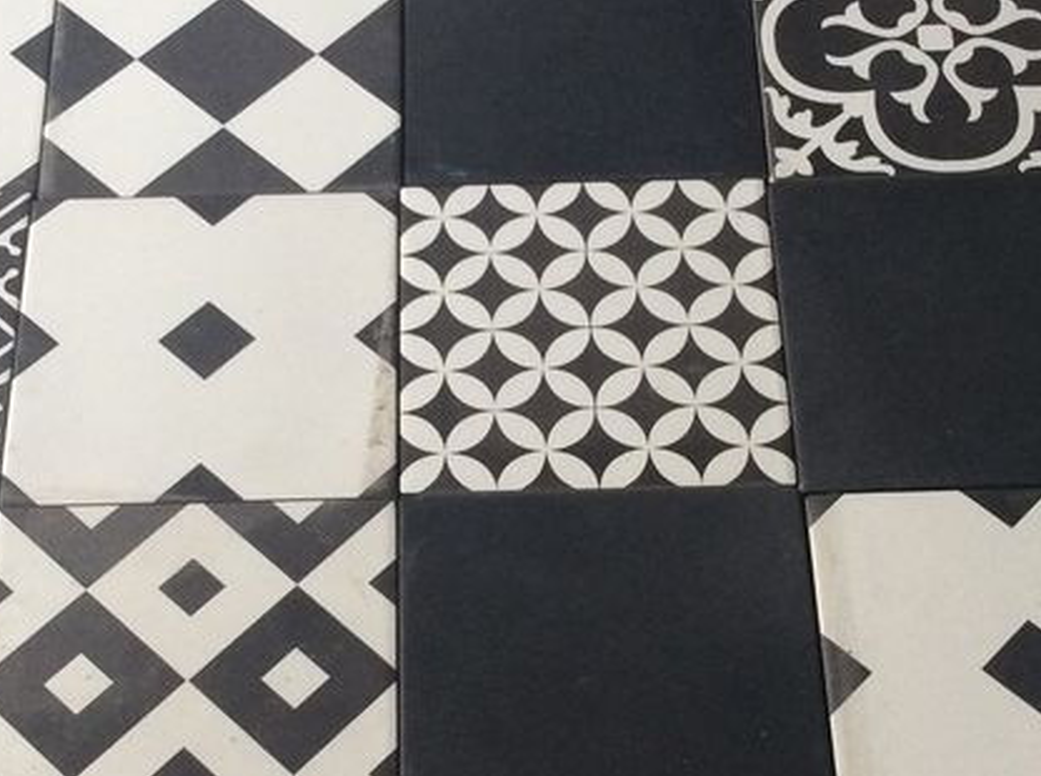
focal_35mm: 77
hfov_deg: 25.4
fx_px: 2310
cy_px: 487
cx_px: 493
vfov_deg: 19.0
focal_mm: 3.3
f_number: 2.4
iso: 80
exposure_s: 1/25
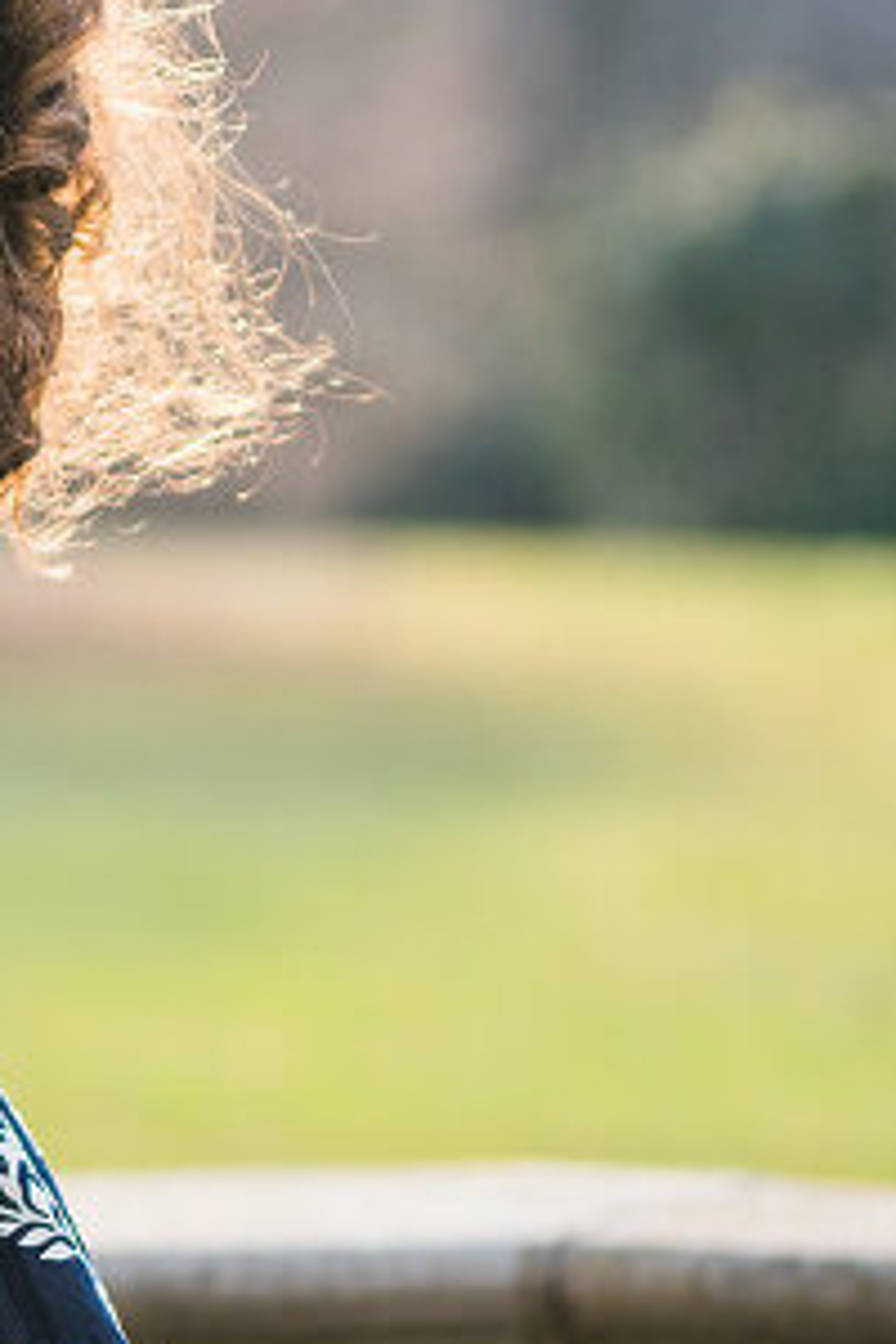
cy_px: 654
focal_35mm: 326
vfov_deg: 6.3
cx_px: -685
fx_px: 12170
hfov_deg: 4.2
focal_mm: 85
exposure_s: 1/1250
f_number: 1.4
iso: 64
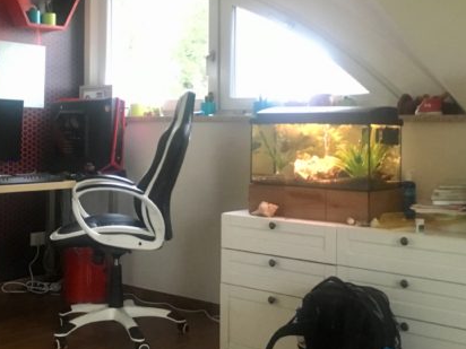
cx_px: 187
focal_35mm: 54
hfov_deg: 35.4
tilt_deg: +0.0
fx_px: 727
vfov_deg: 26.9
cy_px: 112
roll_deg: -0.4
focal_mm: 4.15
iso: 250
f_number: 2.2
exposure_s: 1/17
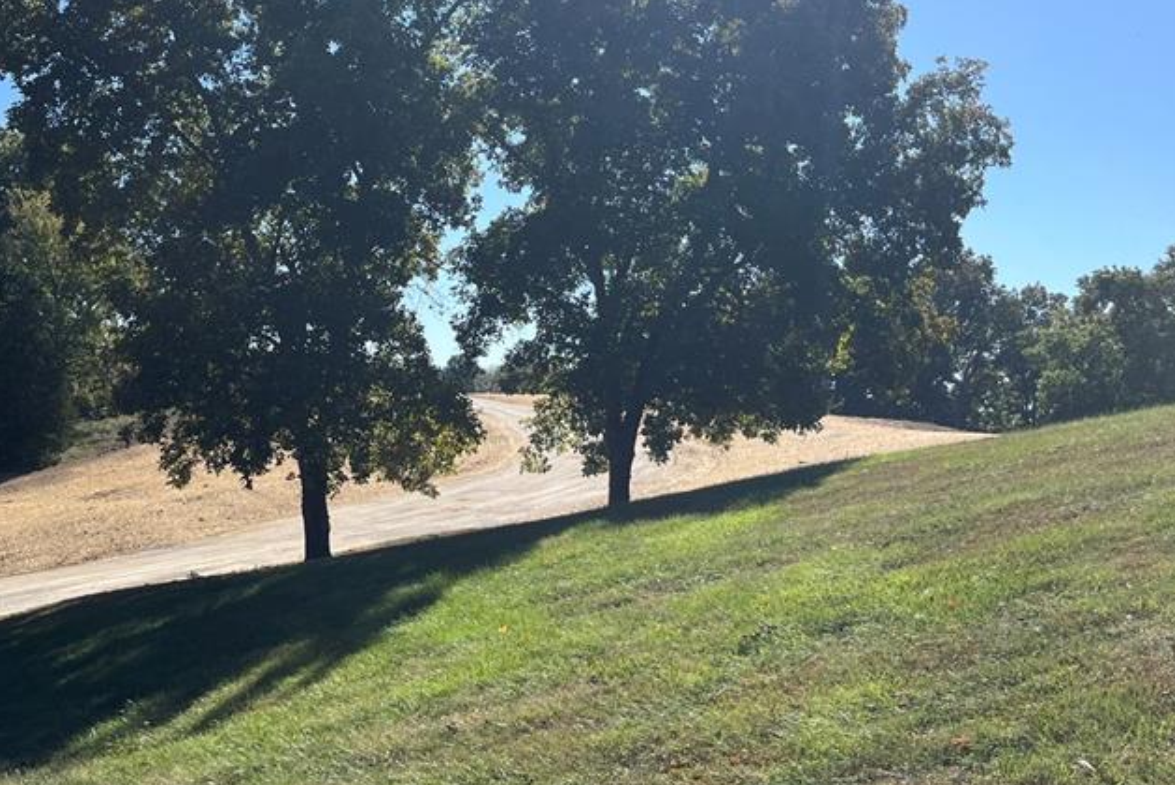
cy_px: 385
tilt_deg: +0.3
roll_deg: -2.7
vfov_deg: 30.5
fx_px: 1437
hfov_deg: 44.0
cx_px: 411
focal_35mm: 44
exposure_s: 1/3623
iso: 50
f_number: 1.6
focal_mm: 5.1
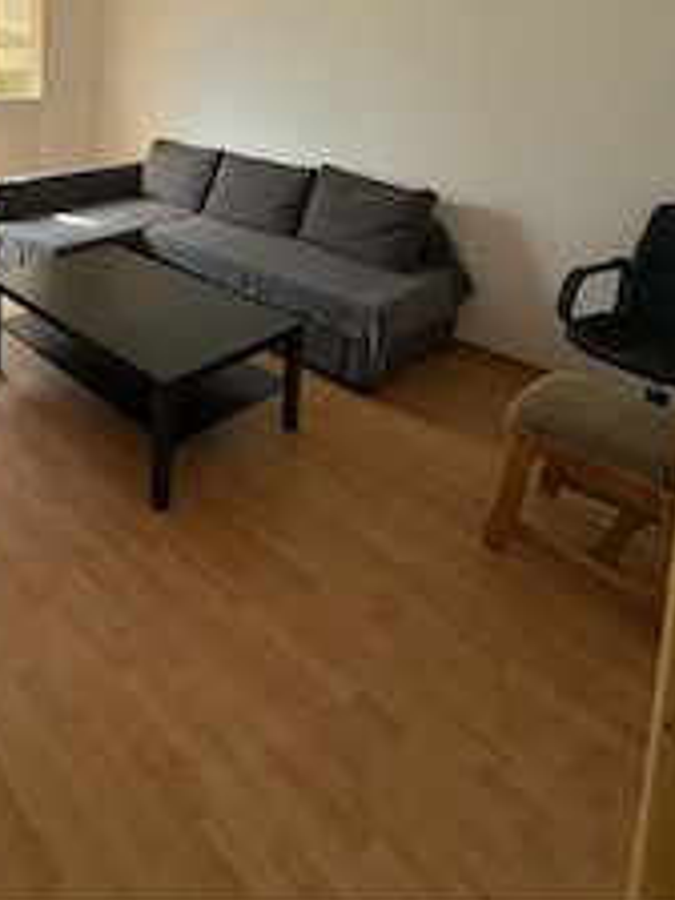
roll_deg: -0.9
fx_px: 650
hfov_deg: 50.1
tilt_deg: -5.3
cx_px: 96
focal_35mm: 25
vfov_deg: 60.3
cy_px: 112
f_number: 2.2
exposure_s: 1/185
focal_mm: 2.22
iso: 64
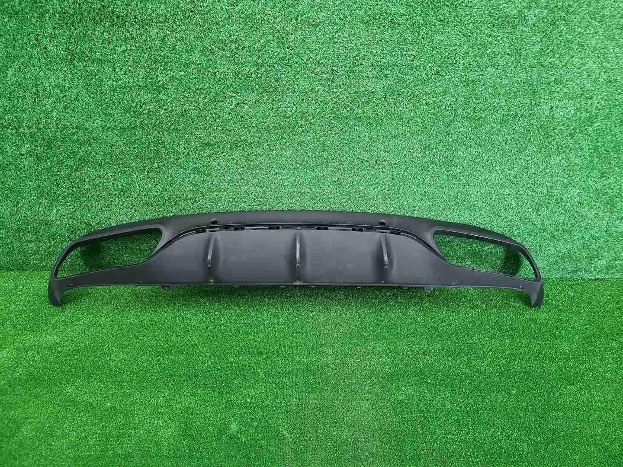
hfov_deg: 67.3
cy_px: 234
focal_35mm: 26
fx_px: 468
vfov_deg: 53.1
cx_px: 312
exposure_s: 1/50
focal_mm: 5.4
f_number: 1.8
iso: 282
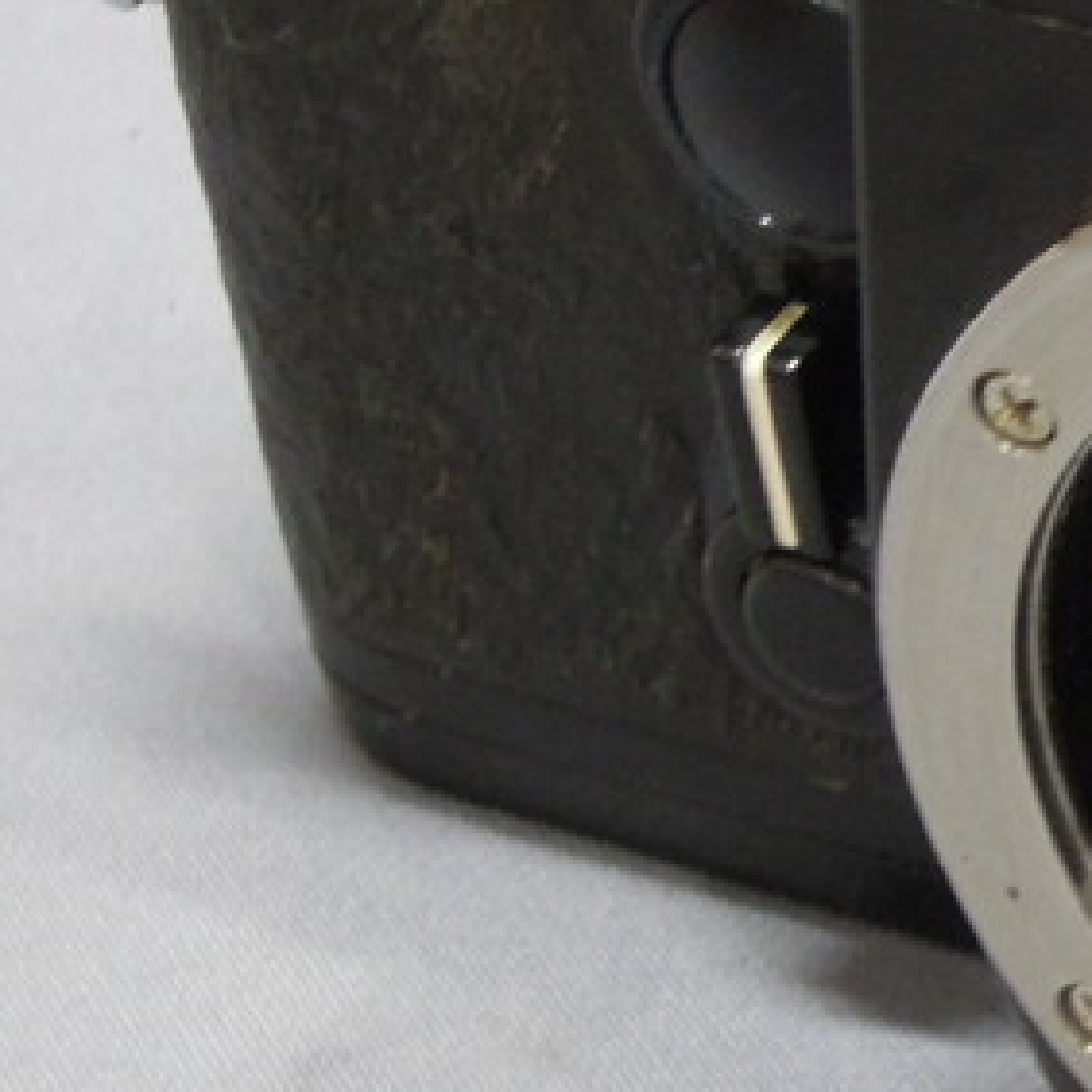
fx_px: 6710
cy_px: 337
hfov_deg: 9.0
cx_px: 1878
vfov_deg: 9.3
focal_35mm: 188
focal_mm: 9
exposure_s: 1/15
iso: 400
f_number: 3.7
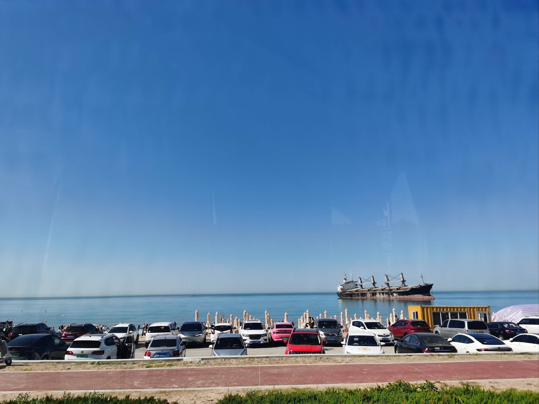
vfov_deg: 51.4
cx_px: 270
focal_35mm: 27
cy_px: 202
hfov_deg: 65.3
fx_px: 420
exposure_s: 1/5000
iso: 50
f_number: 1.6
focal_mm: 5.56
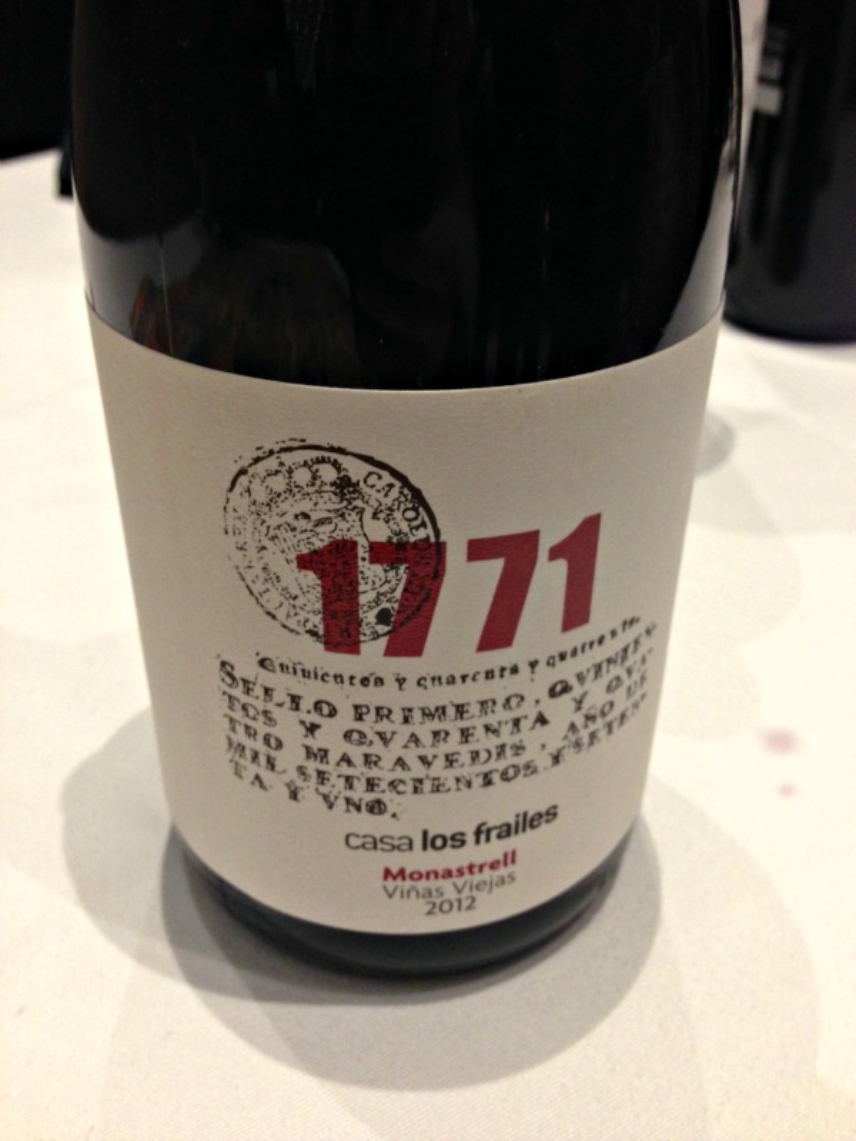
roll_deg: -0.2
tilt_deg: -31.7
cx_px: 428
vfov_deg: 55.4
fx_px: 1088
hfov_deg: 42.9
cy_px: 570
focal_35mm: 33
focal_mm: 4.12
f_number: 2.4
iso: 160
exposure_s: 1/20
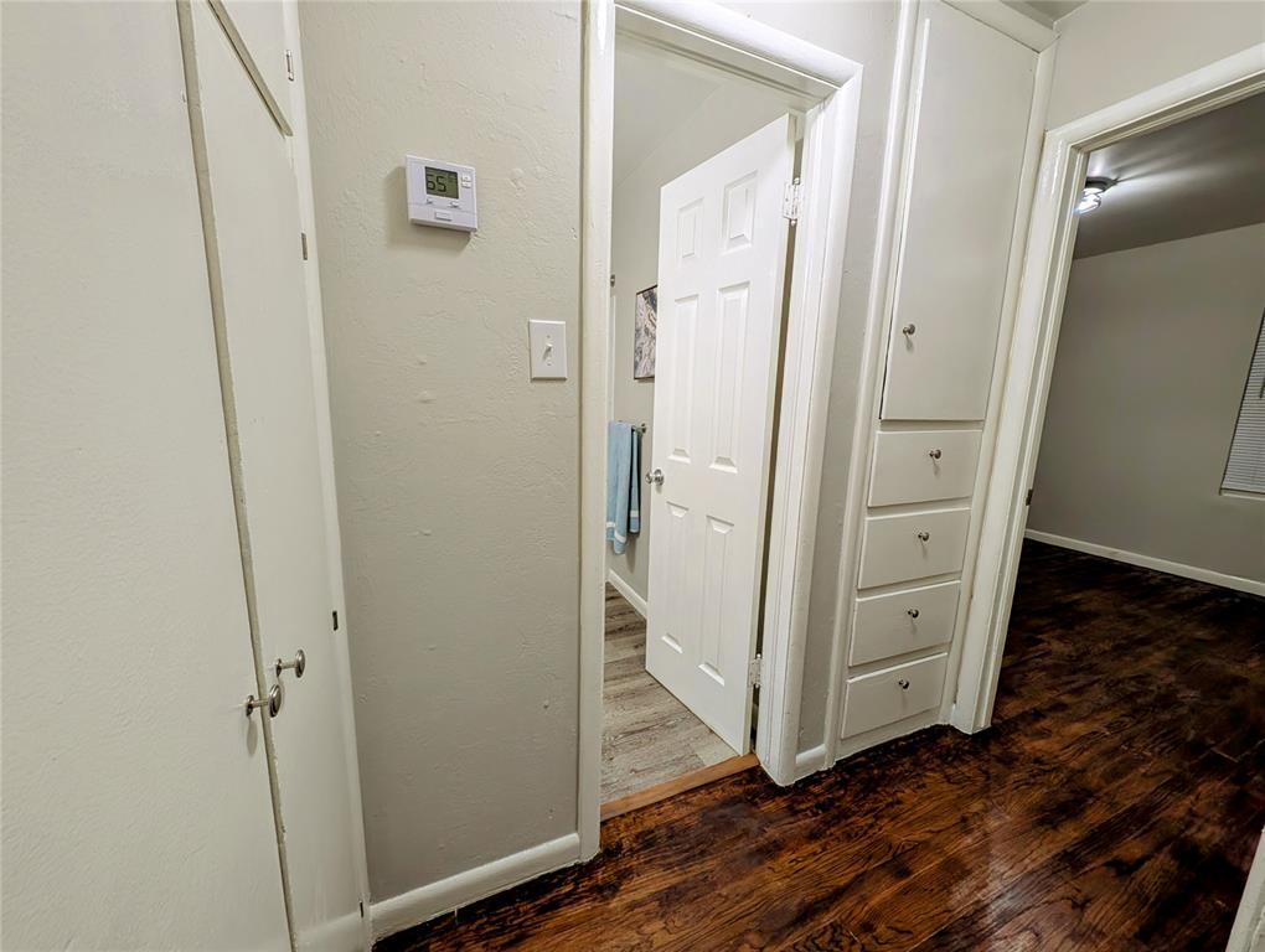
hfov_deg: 110.5
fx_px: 439
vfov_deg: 94.6
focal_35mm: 12
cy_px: 476
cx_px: 632
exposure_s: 1/60
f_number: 1.95
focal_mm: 2.23
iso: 153
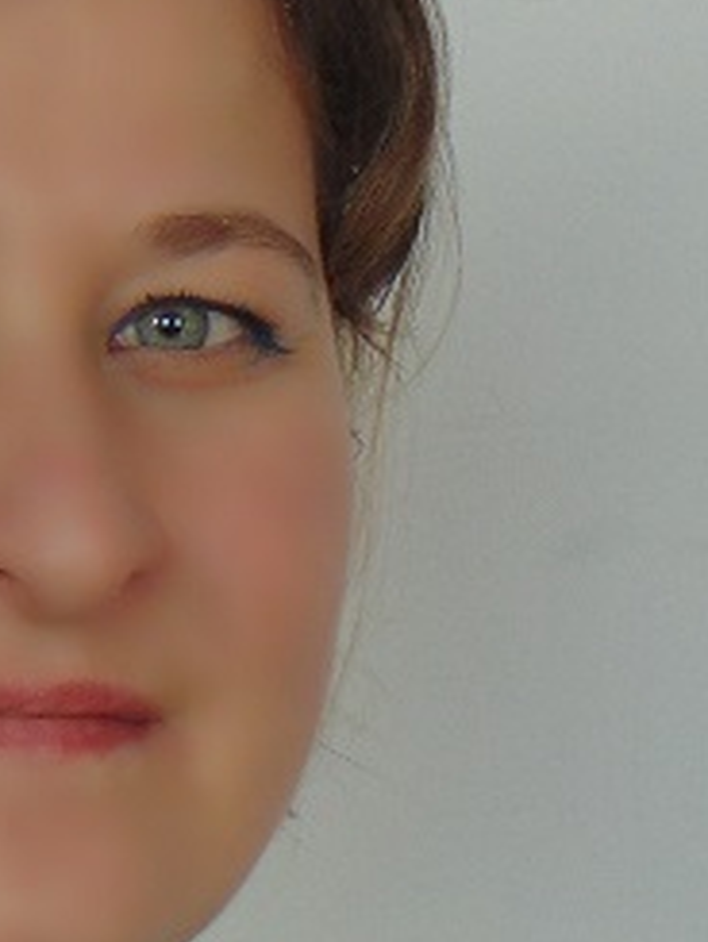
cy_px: 888
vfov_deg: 8.5
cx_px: -223
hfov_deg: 6.4
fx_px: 6321
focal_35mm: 232
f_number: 3.7
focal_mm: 12.8
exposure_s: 1/40
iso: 80
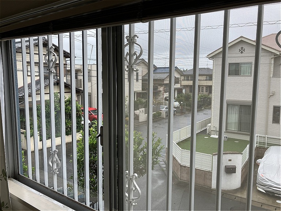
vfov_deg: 49.7
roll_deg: +0.8
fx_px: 227
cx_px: 140
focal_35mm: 28
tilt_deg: -5.0
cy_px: 106
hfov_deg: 63.4
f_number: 1.8
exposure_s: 1/392
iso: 32
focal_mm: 3.99
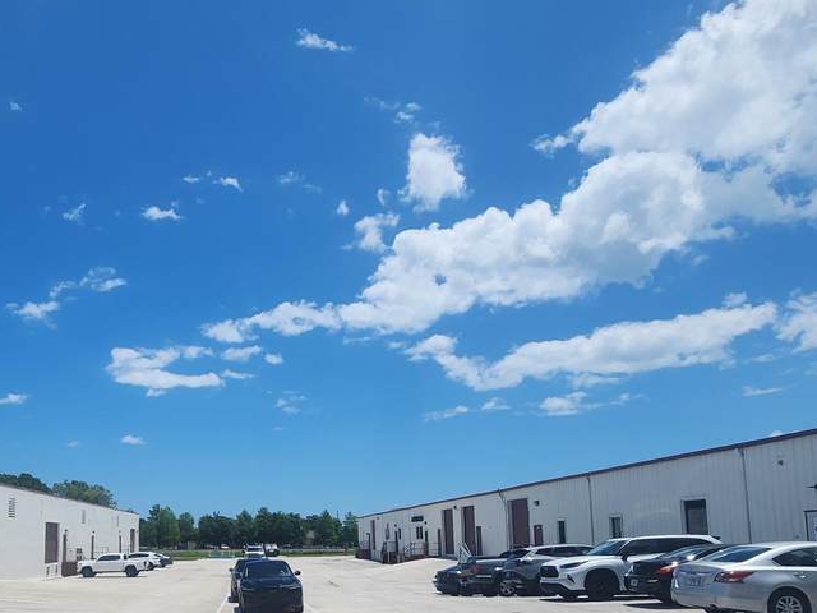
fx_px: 614
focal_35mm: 26
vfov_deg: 50.8
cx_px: 221
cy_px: 460
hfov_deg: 64.0
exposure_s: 1/4493
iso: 50
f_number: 2.2
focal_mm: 2.2
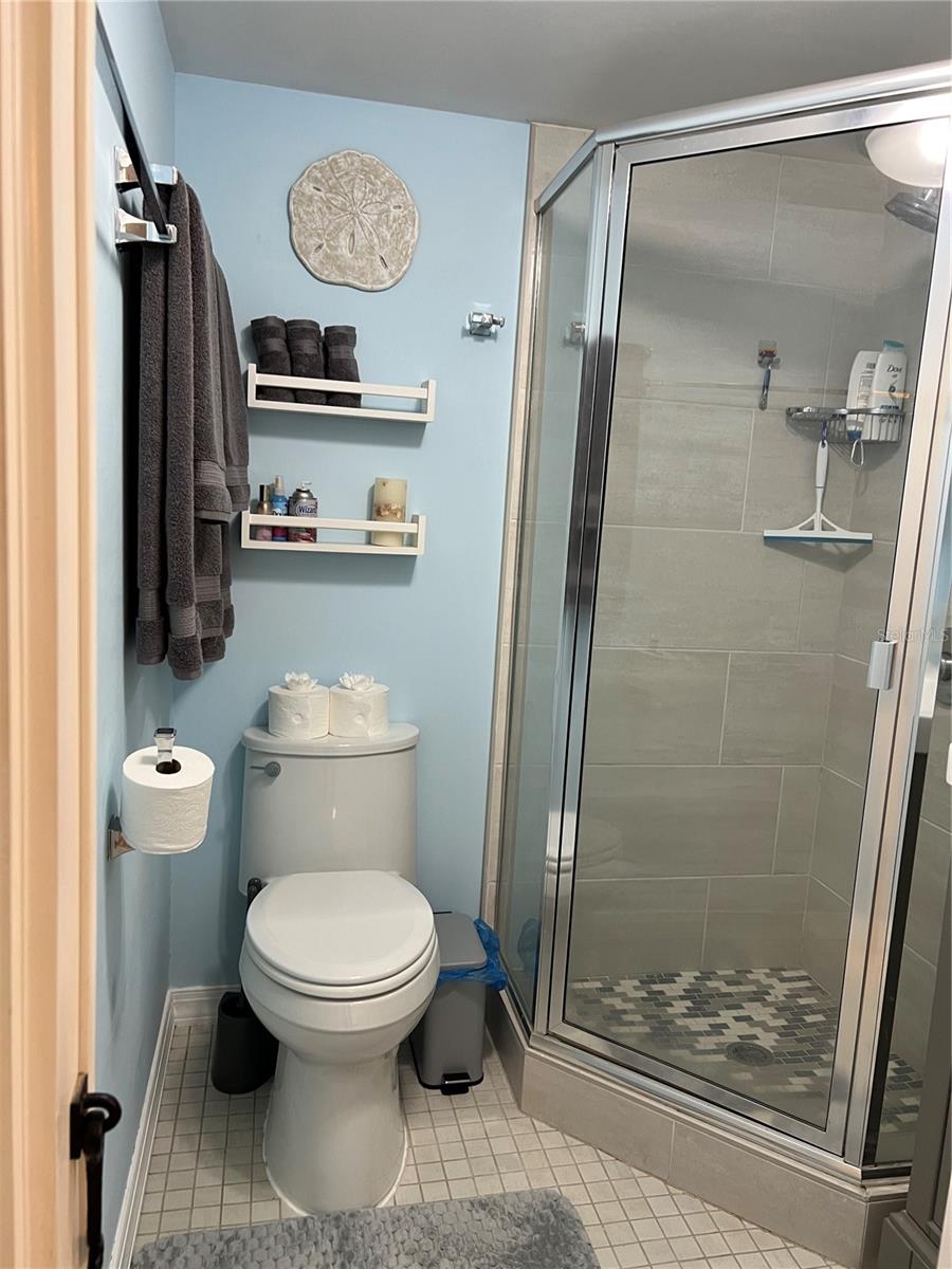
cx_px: 476
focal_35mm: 26
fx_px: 953
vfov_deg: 67.3
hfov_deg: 53.1
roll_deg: -2.9
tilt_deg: -8.5
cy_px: 634
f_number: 1.5
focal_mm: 5.7
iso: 80
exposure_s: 1/60
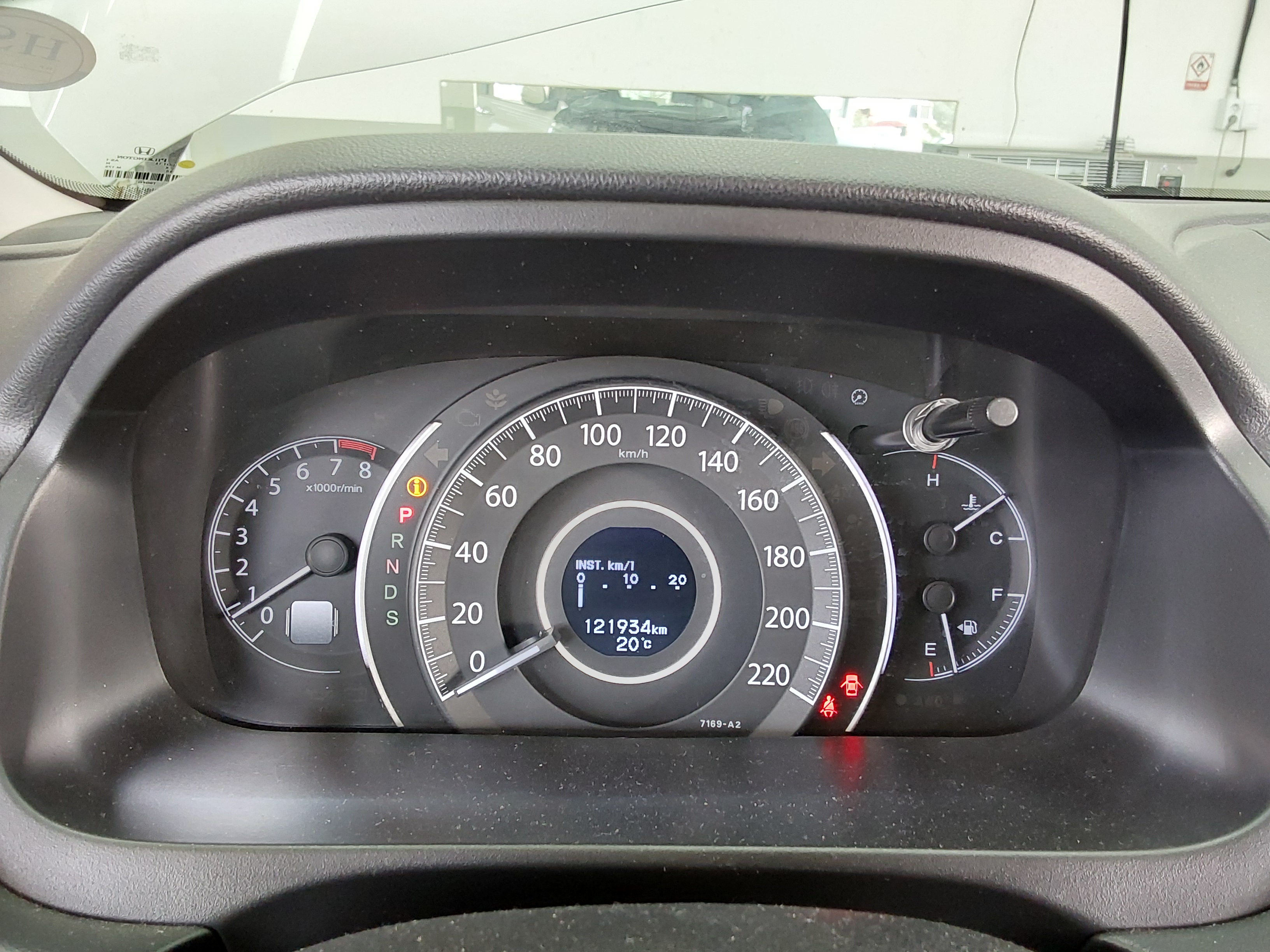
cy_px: 476
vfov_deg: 49.7
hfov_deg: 63.4
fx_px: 1027
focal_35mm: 28
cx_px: 635
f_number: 1.9
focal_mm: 2.91
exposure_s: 1/60
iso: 320
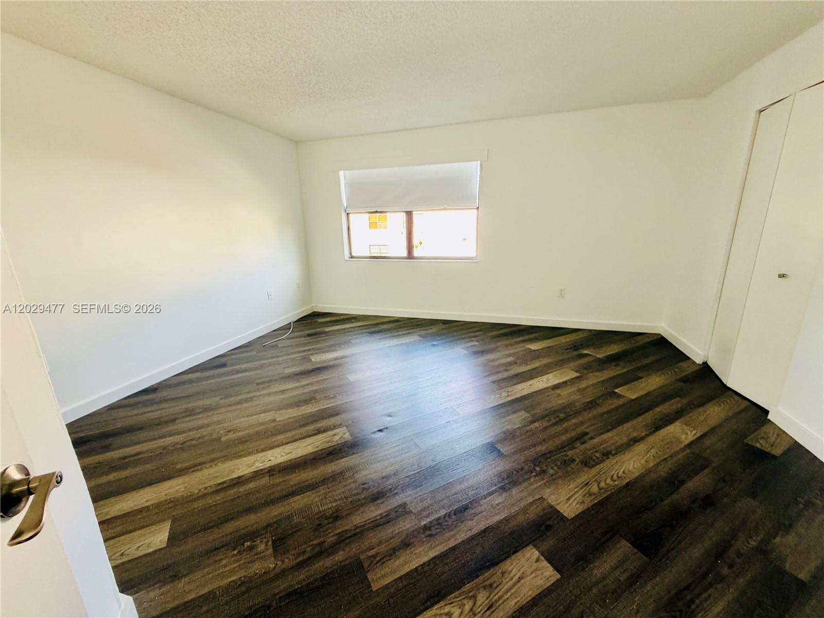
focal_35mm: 14
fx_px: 333
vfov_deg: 85.7
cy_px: 309
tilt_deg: -14.3
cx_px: 412
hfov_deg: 102.1
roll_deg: +1.3
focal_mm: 2.22
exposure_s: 1/121
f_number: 2.2
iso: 200
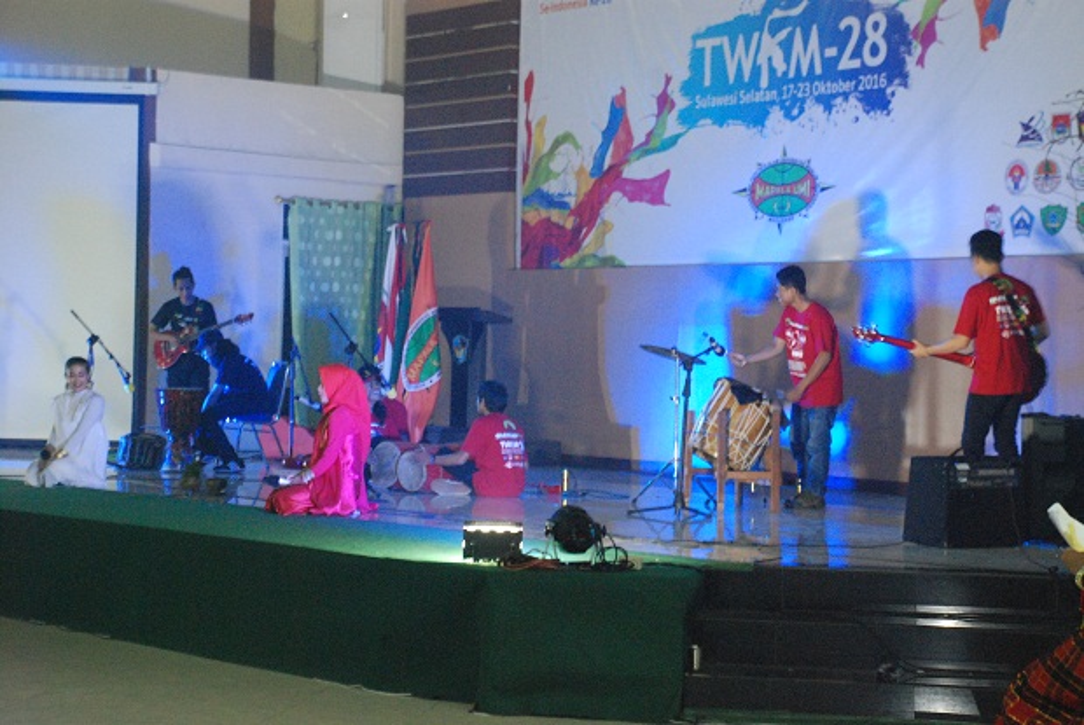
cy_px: 362
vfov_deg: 17.5
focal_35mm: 78
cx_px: 542
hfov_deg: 26.0
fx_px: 2351
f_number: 6.3
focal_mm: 52
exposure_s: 1/15
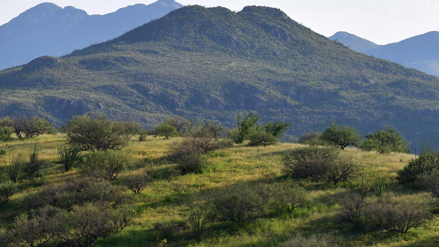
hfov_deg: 10.6
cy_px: 168
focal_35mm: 203
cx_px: 152
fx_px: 2363
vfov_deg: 6.0
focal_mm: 80
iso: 800
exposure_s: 1/800
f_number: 13
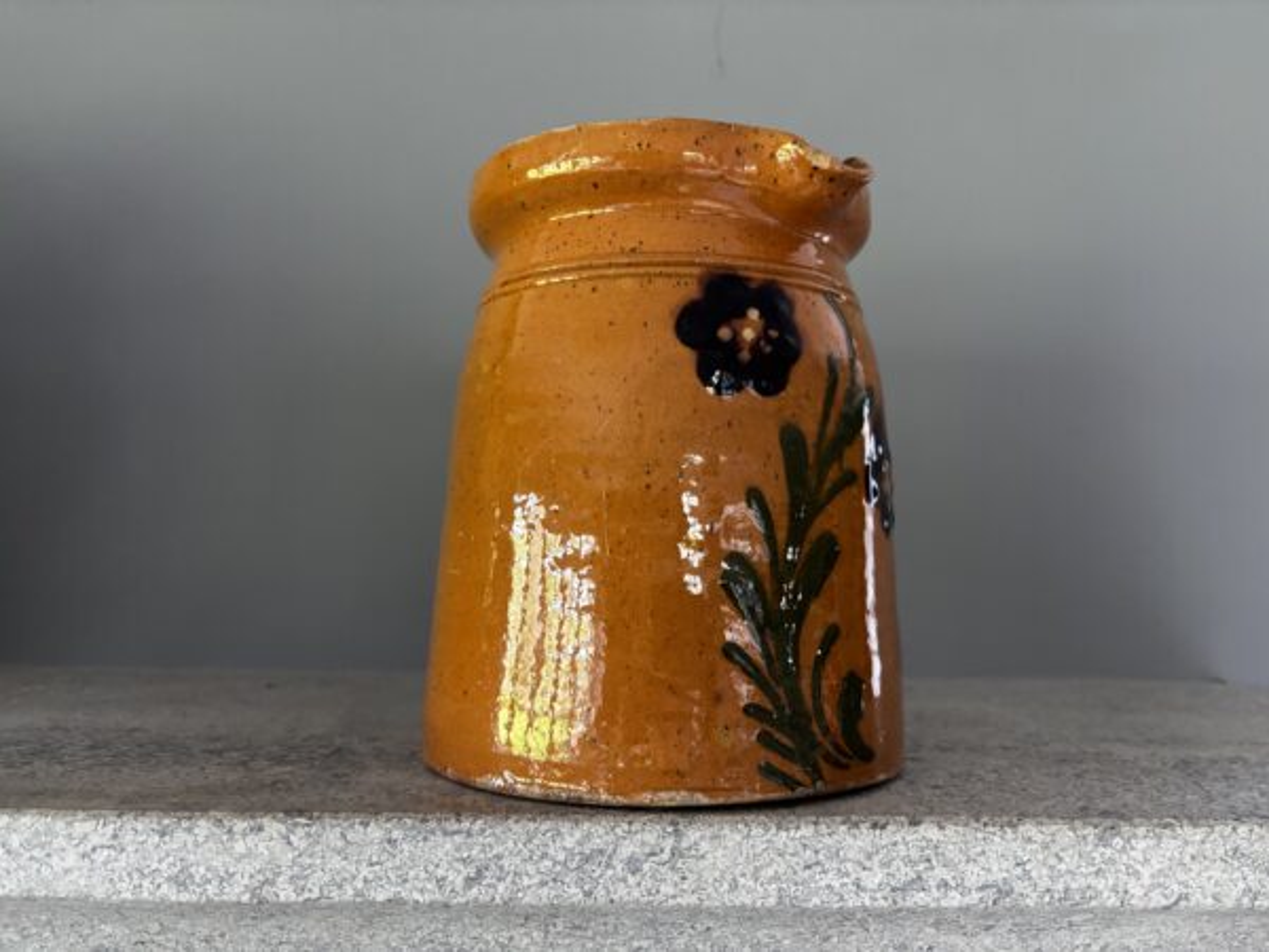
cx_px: 634
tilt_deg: +5.4
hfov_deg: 67.3
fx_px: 953
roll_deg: -1.4
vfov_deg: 53.1
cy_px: 476
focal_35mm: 26
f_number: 1.6
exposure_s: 1/60
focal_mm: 5.96
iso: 400
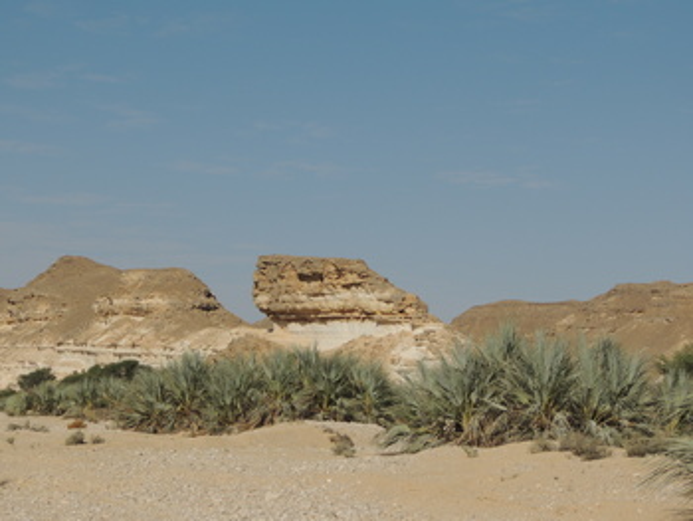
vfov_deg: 17.4
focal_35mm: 85
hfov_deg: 23.0
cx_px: 346
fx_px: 1703
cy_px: 260
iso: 100
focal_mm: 15.1
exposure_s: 1/1600
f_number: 4.5
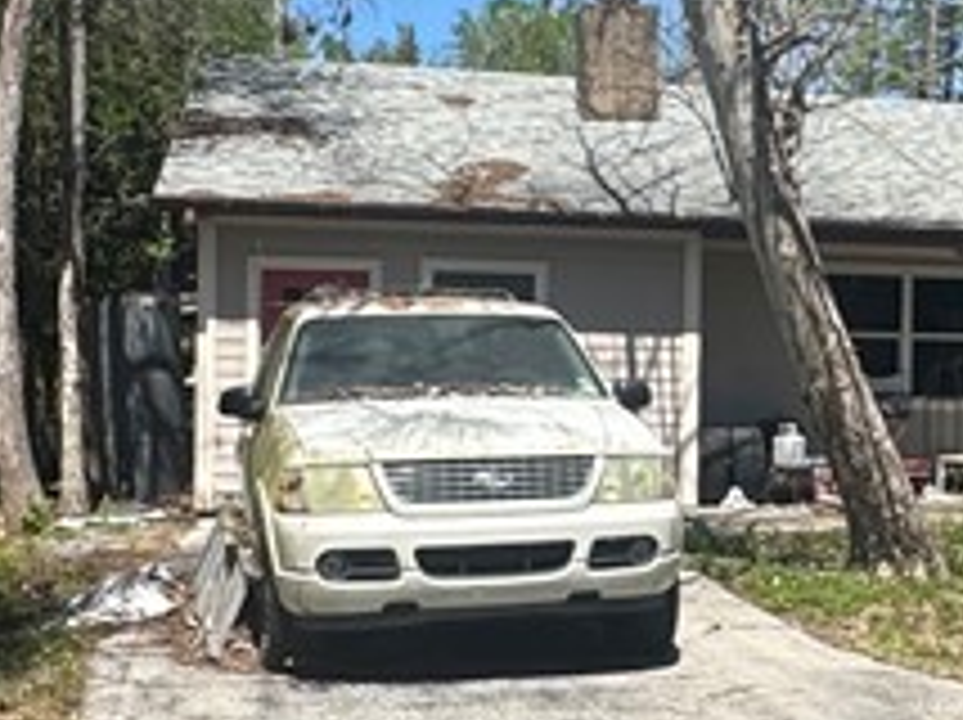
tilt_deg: -1.1
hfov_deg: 27.6
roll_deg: -0.1
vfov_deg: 21.9
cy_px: 382
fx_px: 1862
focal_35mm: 67
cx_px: 927
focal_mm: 2.22
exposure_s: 1/1880
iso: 50
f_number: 2.2
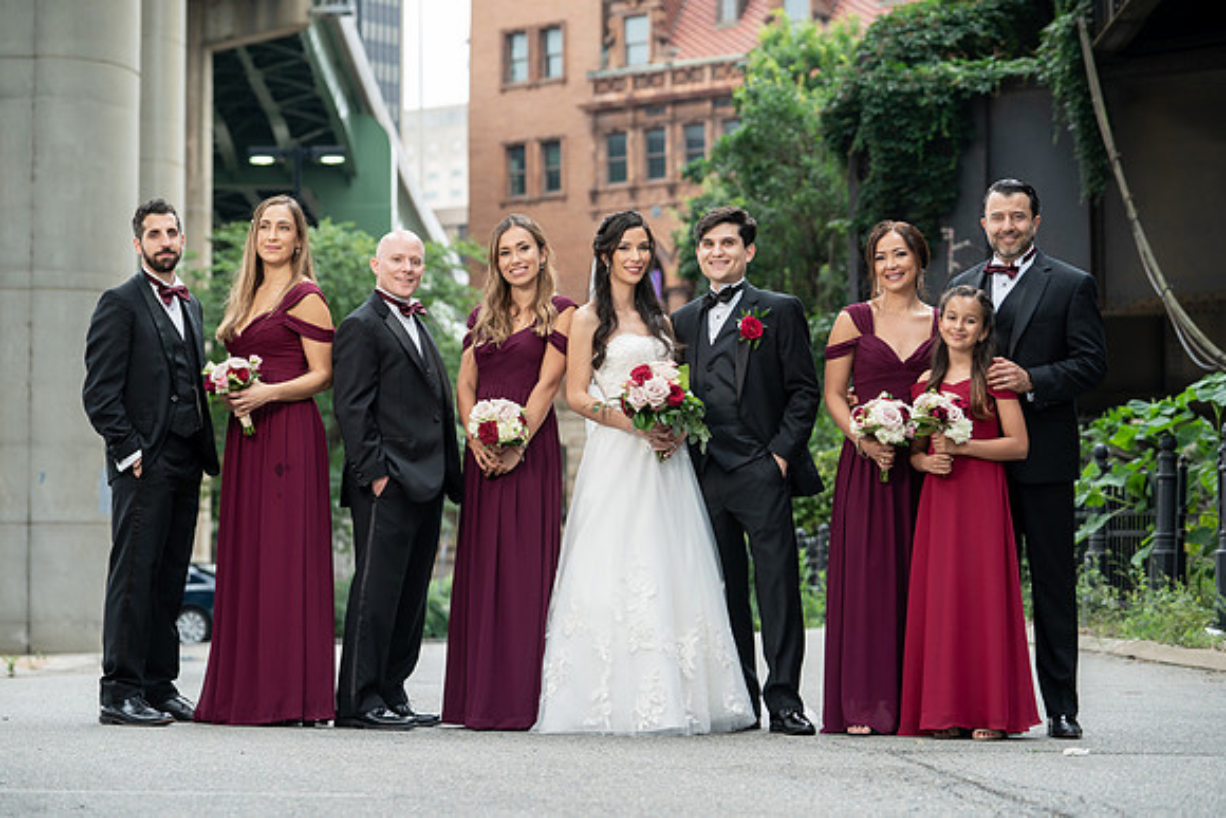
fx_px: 3105
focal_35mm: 91
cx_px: 619
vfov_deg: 15.0
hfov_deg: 22.3
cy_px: 411
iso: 400
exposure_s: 1/250
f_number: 4
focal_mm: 90
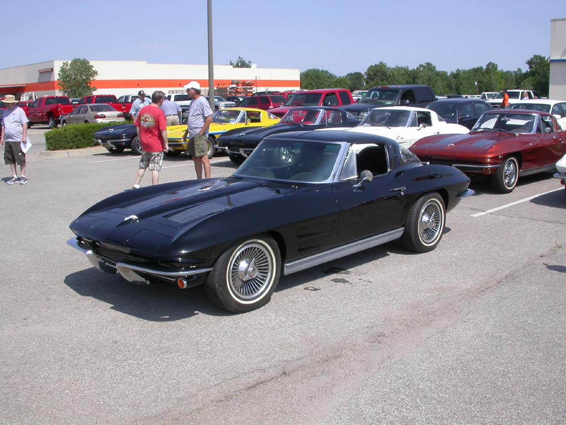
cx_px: 283
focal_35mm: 38
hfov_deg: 49.0
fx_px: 621
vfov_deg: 37.7
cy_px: 212
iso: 100
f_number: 7.5
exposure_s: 1/325
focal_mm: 7.85
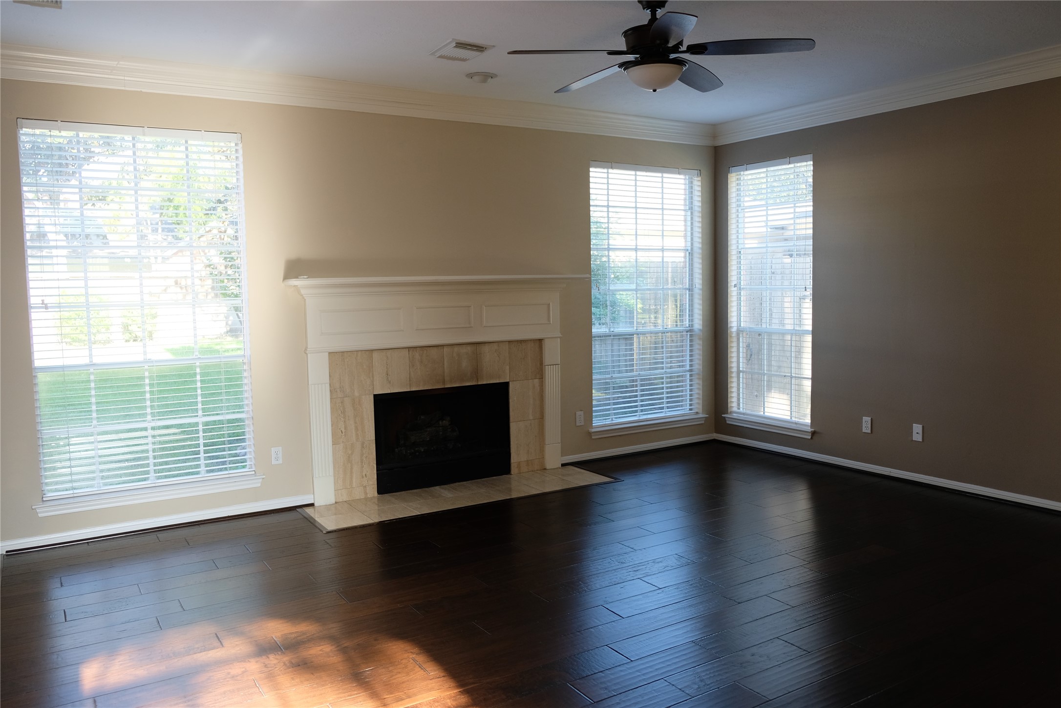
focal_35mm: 27
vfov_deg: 47.9
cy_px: 354
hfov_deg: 67.4
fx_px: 796
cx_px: 530
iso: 400
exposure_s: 1/100
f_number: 2.8
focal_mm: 18
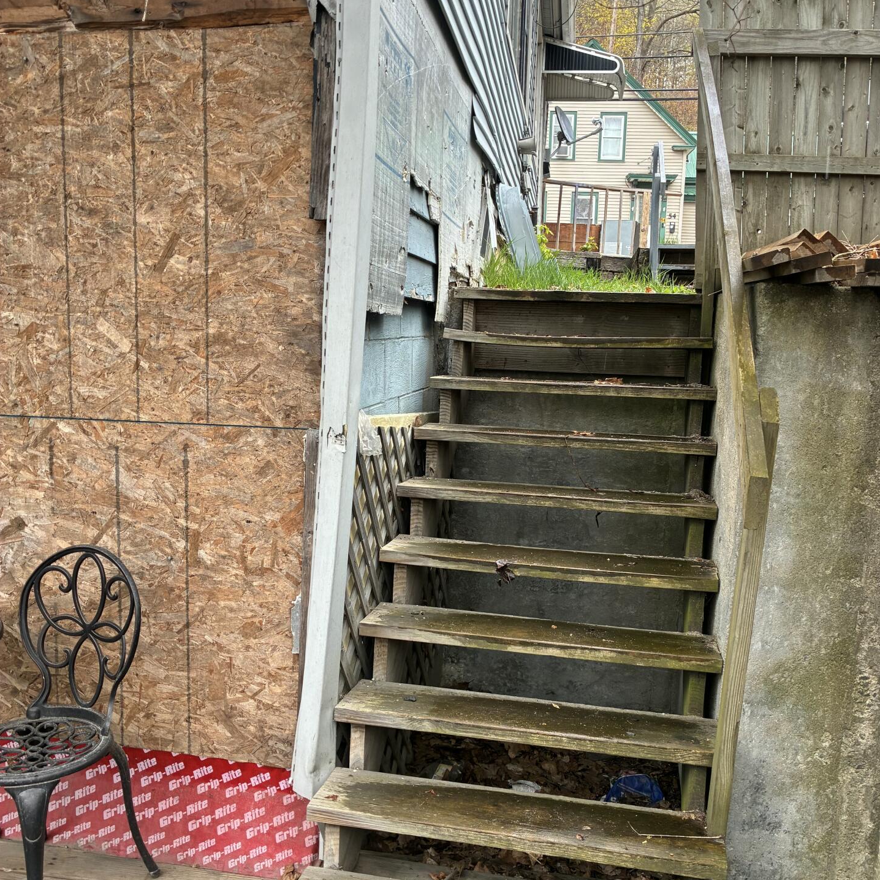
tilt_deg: -6.9
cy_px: 484
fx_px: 920
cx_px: 457
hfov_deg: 51.1
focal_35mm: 32
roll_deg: -0.6
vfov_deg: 51.0
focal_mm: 4.2
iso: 50
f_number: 1.64
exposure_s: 1/121
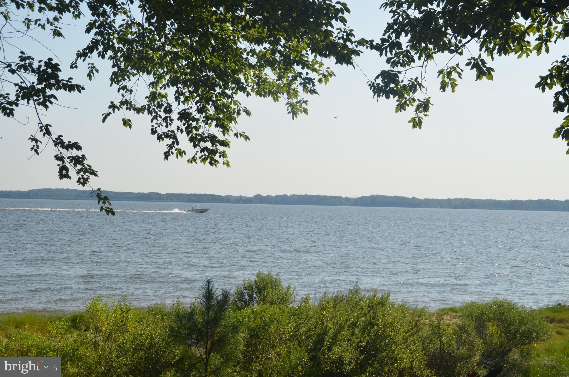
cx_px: 284
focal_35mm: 75
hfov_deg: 27.0
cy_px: 188
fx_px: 1183
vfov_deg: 18.1
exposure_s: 1/400
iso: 100
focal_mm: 50
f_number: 10
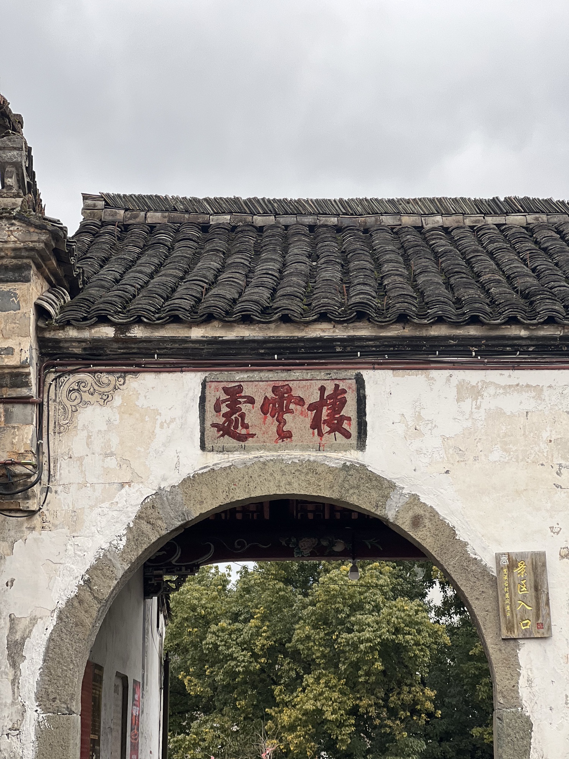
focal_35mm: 77
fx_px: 1688
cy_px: 380
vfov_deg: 25.3
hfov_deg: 19.1
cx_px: 284
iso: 32
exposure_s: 1/121
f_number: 2.8
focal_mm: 9
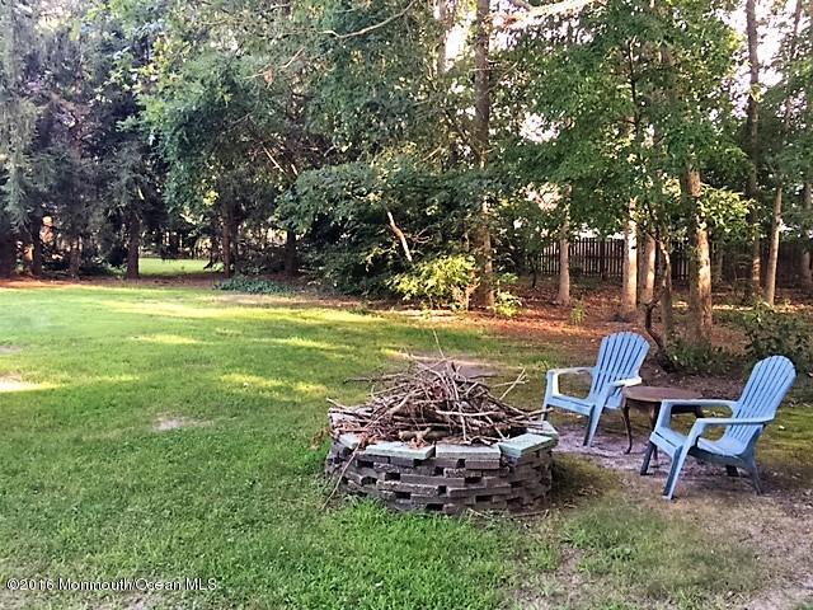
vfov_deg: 48.2
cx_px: 406
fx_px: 681
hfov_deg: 61.7
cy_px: 305
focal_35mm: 29
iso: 32
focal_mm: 4.15
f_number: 2.2
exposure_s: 1/15
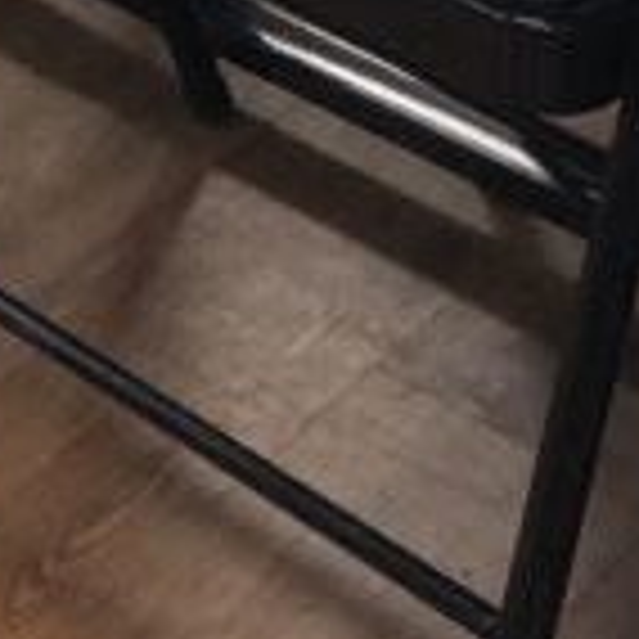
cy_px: -1184
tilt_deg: -13.8
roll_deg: -0.9
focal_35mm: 174
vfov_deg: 8.6
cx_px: -684
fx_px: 3634
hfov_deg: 9.3
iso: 25
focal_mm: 3.99
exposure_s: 1/30
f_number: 1.8
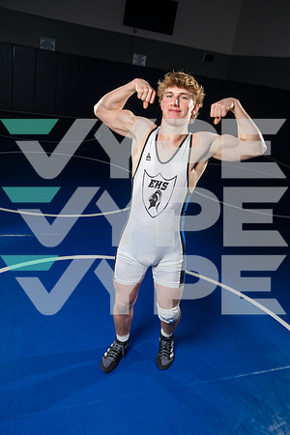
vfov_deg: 61.9
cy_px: 218
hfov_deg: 43.6
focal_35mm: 30
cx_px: 145
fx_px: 362
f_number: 4
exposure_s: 1/125
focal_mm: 30
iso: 800
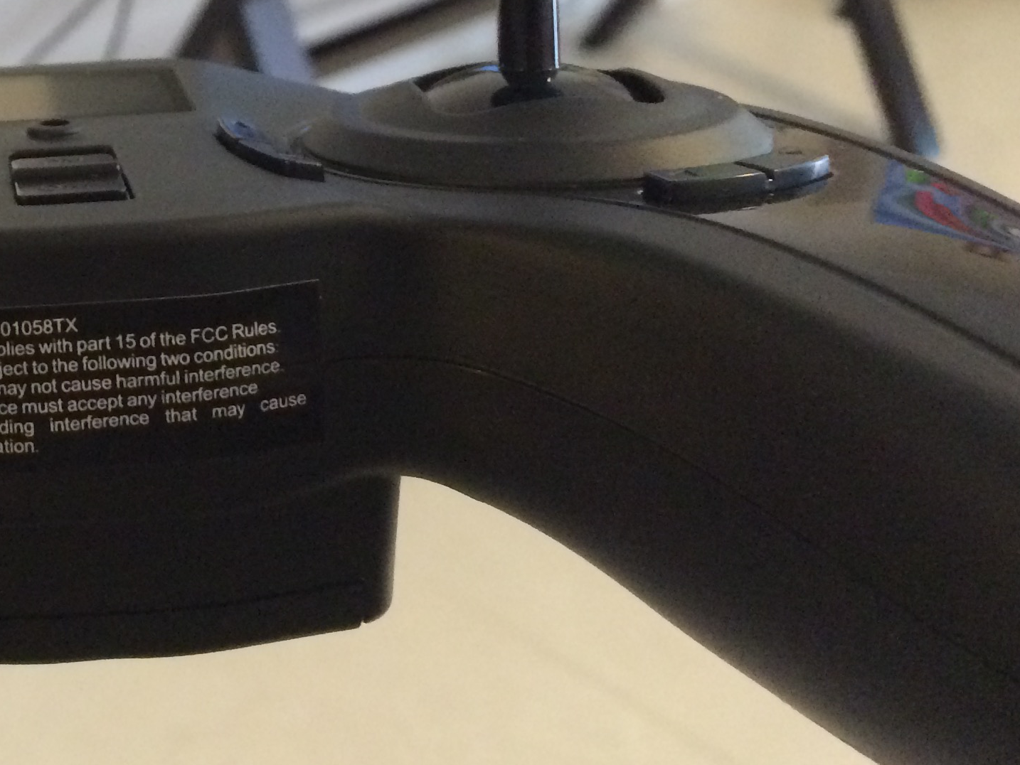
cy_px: -35
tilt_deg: -22.5
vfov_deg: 21.3
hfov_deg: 27.1
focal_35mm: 66
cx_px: -83
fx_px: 1945
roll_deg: +0.7
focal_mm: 4.15
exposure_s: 1/30
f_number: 2.2
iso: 250
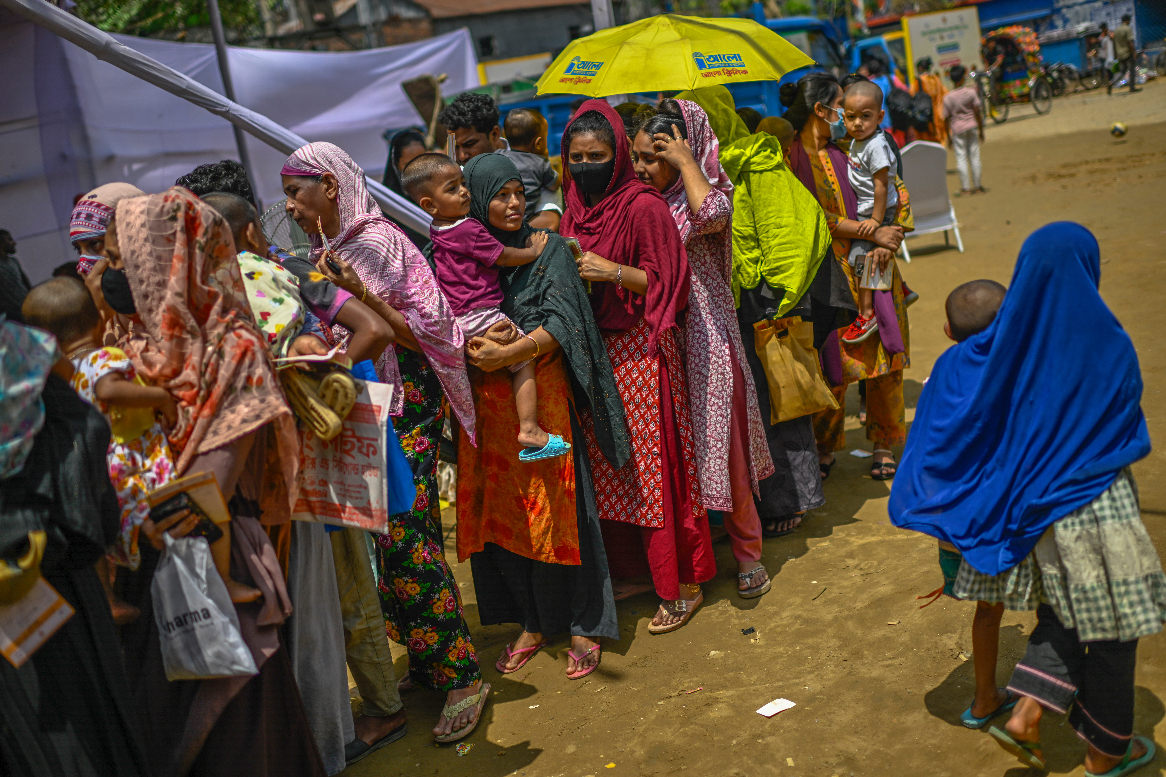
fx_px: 1134
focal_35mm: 35
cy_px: 388
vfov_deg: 37.9
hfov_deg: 54.4
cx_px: 583
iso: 125
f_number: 1.6
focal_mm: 35
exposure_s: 1/8000
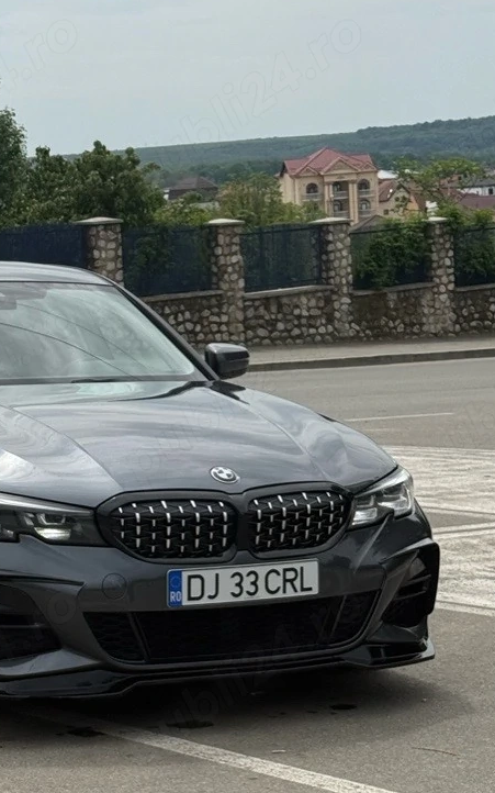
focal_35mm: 94
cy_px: 436
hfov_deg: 13.8
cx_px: 32
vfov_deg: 22.1
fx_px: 2030
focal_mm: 6.76
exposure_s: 1/7874
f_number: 1.78
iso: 64
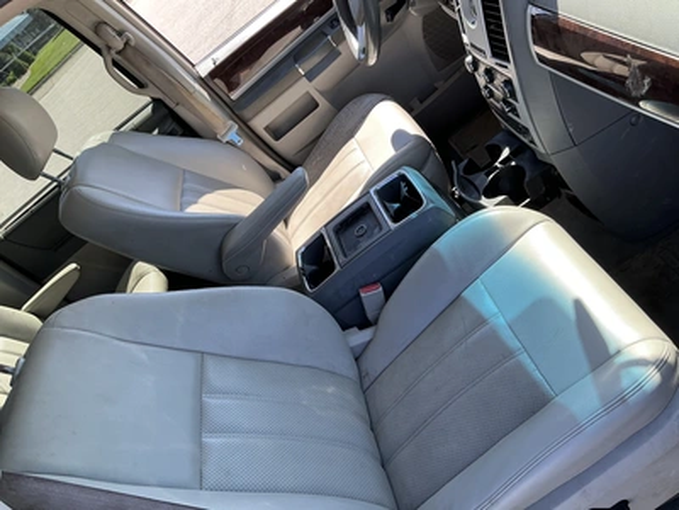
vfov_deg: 49.7
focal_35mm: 28
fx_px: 549
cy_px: 255
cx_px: 340
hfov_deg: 63.4
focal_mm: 3
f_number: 1.8
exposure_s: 1/171
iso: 20
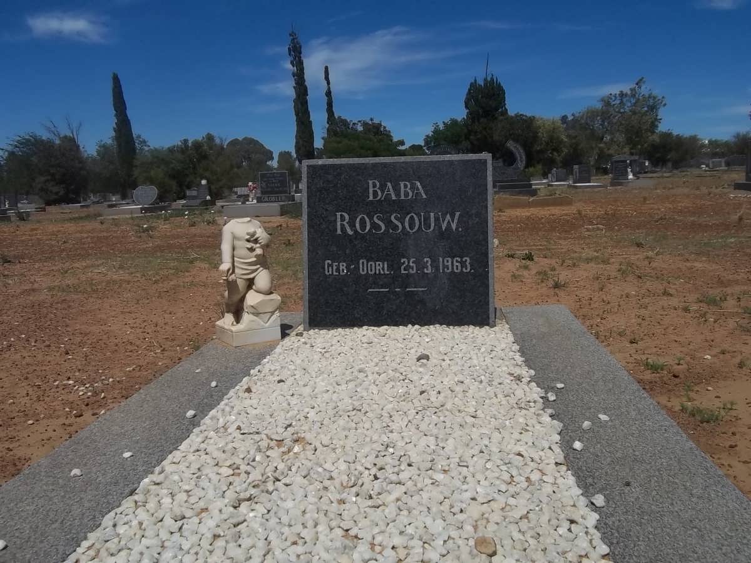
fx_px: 694
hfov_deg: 56.8
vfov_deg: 44.2
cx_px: 376
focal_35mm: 32
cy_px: 282
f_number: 5.5
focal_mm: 5.7
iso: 80
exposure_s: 1/1250
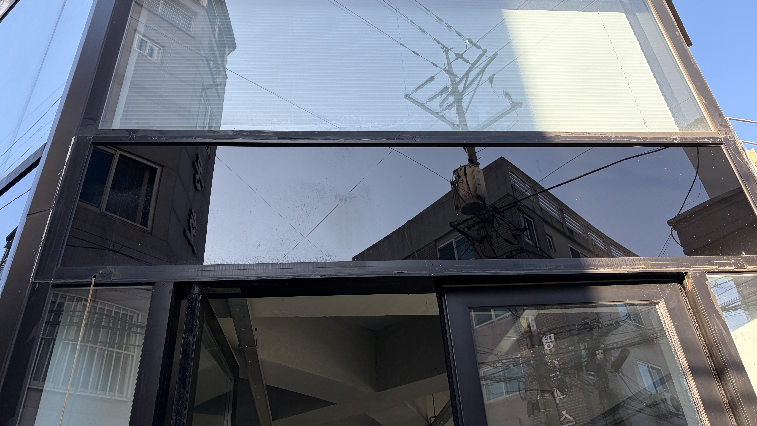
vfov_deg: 40.0
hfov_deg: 66.1
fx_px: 582
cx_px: 371
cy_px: 166
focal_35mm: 29
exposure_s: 1/496
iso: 50
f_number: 1.6
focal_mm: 5.96
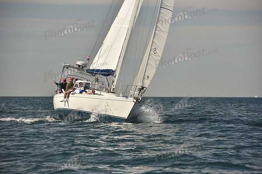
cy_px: 87
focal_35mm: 200
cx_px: 131
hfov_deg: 10.3
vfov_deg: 6.9
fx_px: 1456
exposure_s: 1/640
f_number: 8
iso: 250
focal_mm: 200
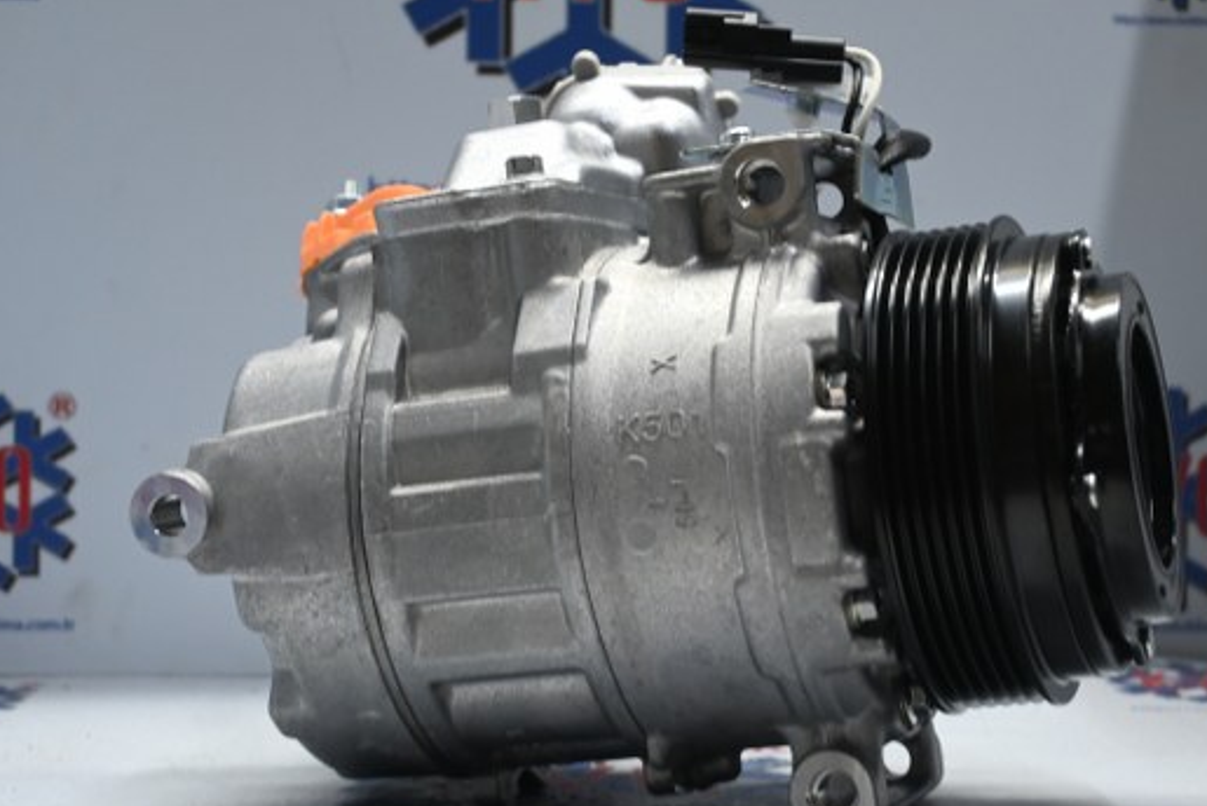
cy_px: 368
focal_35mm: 72
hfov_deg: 28.2
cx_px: 666
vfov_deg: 19.1
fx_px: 2401
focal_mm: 41
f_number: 5.6
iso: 1250
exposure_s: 1/60
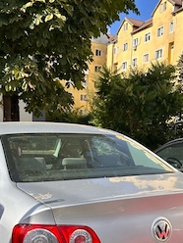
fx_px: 296
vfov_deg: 43.4
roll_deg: -1.7
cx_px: 89
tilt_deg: -8.2
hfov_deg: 34.3
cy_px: 182
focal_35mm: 42
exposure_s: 1/2513
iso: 50
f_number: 1.5
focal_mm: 5.7
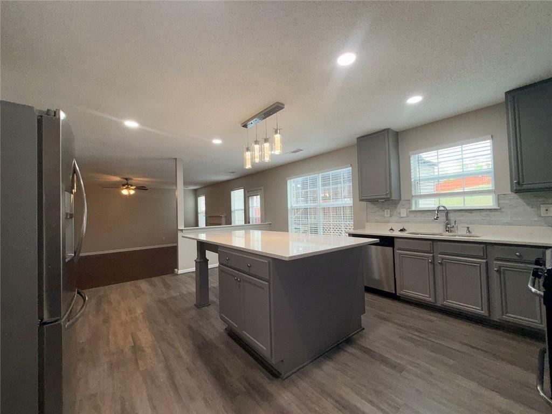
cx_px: 276
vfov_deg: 85.7
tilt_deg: +2.3
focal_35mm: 14
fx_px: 223
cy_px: 207
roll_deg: +1.4
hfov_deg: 102.1
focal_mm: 2.22
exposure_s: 1/122
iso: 64
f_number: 2.2
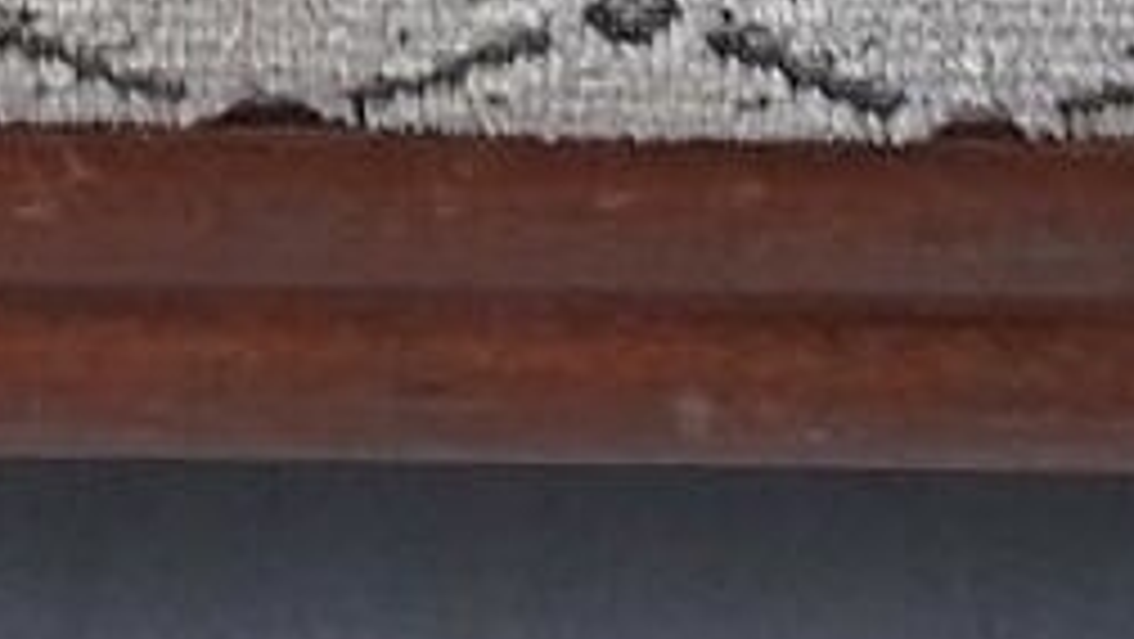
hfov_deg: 14.7
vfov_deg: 7.5
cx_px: -14
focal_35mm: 144
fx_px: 4332
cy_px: -1258
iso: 500
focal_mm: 4.6
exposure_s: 1/25
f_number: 2
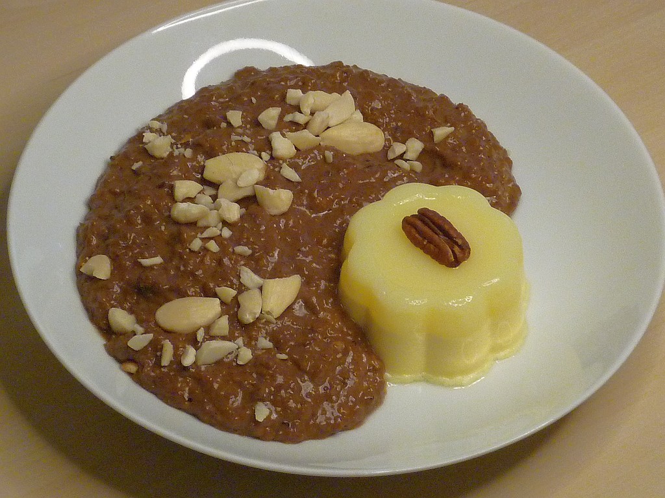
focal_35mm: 122
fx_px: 2344
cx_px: 332
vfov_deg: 12.1
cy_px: 249
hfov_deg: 16.1
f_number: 3.9
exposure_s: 1/50
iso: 320
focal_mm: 11.4
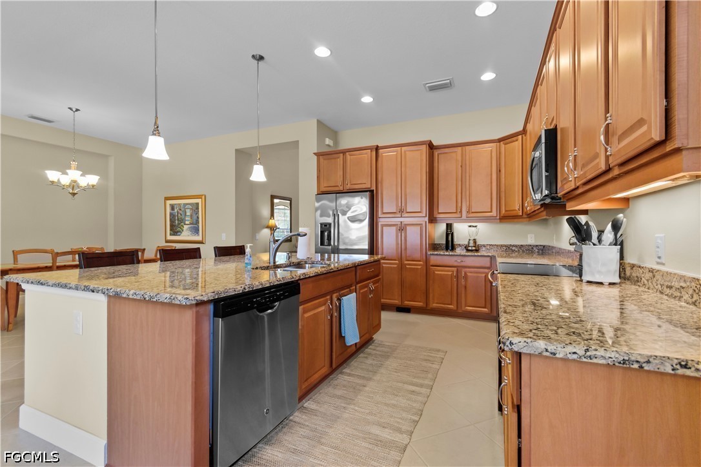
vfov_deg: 77.3
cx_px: 350
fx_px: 292
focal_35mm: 15
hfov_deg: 100.4
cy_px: 234
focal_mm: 10
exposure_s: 1/40
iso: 800
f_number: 4.5
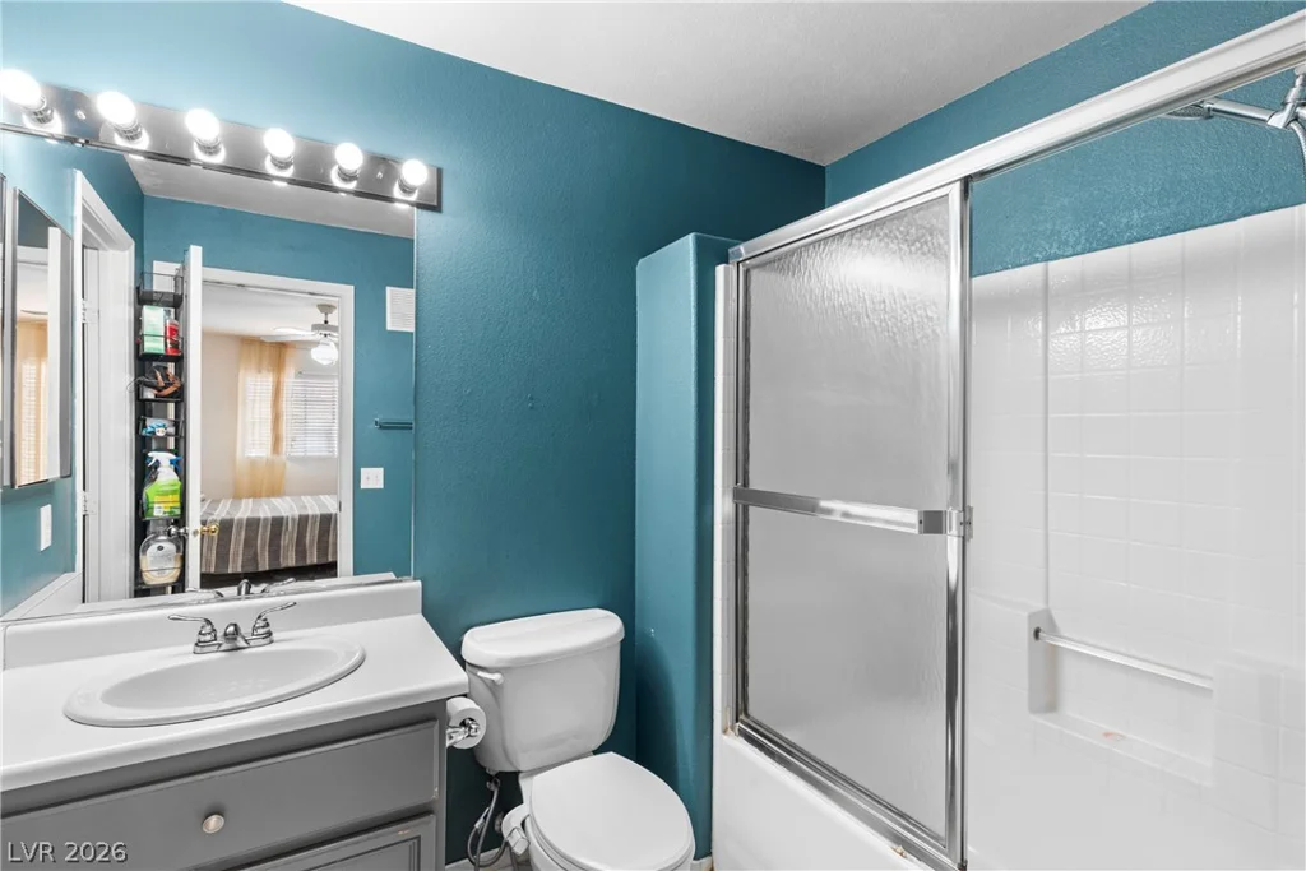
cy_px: 436
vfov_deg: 70.5
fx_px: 617
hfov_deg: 93.3
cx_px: 653
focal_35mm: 17
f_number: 8
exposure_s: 1/13
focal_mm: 17
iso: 500
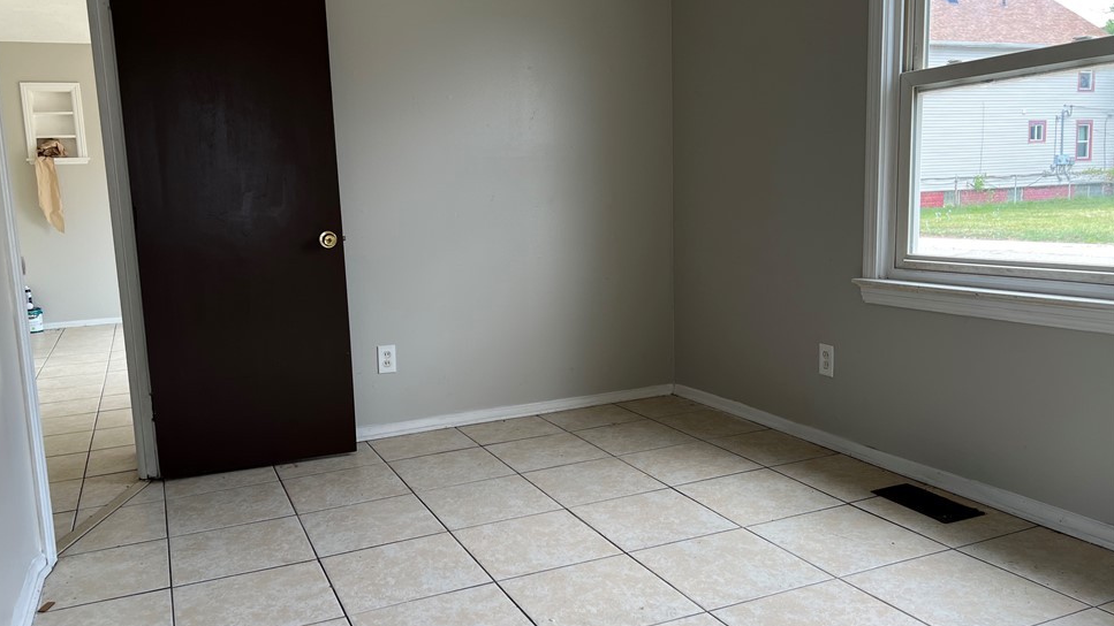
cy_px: 312
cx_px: 529
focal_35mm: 30
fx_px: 886
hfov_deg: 64.3
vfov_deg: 38.9
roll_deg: +2.1
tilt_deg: -7.6
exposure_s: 1/186
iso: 40
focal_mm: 5.7
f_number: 1.5
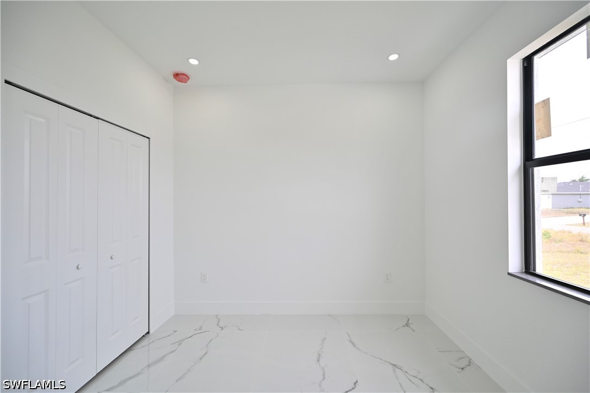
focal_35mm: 14
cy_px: 196
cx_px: 295
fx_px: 229
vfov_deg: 81.1
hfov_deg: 104.3
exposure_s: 1/250
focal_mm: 14
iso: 200
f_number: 5.6
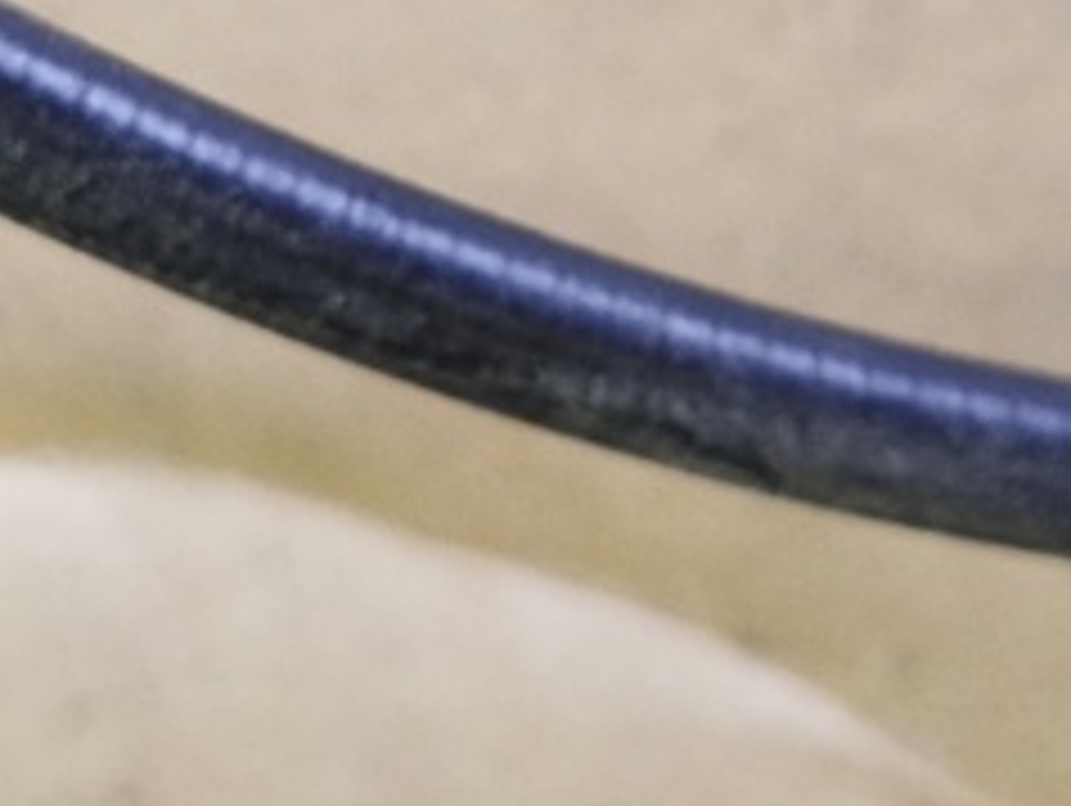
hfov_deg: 15.2
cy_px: 27
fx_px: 3995
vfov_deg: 11.4
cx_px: 716
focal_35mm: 129
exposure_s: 1/33
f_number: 1.7
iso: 400
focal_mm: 5.31
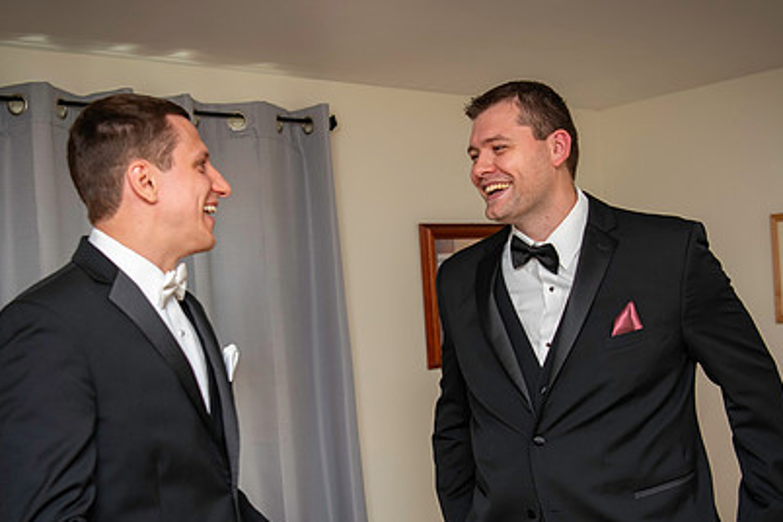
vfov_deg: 27.4
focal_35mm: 49
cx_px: 386
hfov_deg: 40.3
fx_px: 1066
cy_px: 345
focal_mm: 34
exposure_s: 1/125
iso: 800
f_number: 2.8
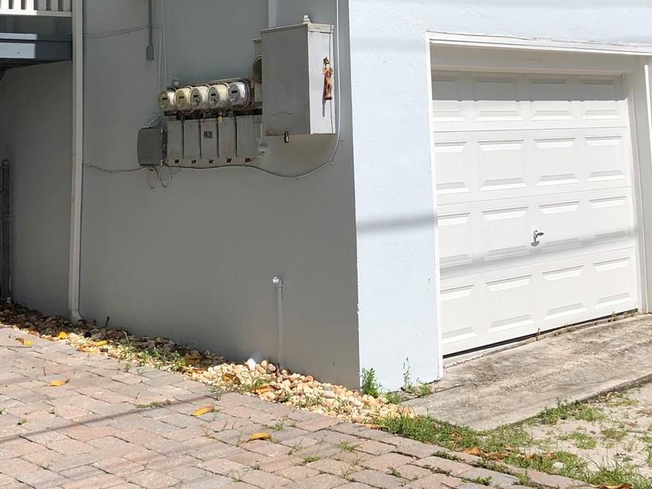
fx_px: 1036
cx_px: 279
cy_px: 20
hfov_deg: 34.9
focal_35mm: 55
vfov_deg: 25.5
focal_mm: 4
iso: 25
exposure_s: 1/4000
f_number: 1.8
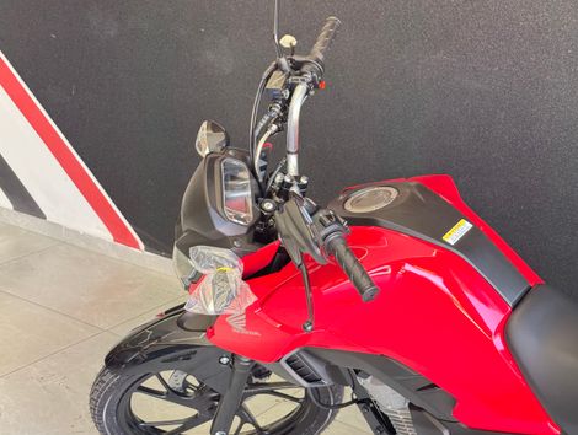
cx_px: 289
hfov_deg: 39.6
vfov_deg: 30.3
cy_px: 218
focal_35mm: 48
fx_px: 803
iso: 125
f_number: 1.78
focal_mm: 6.76
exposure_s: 1/60
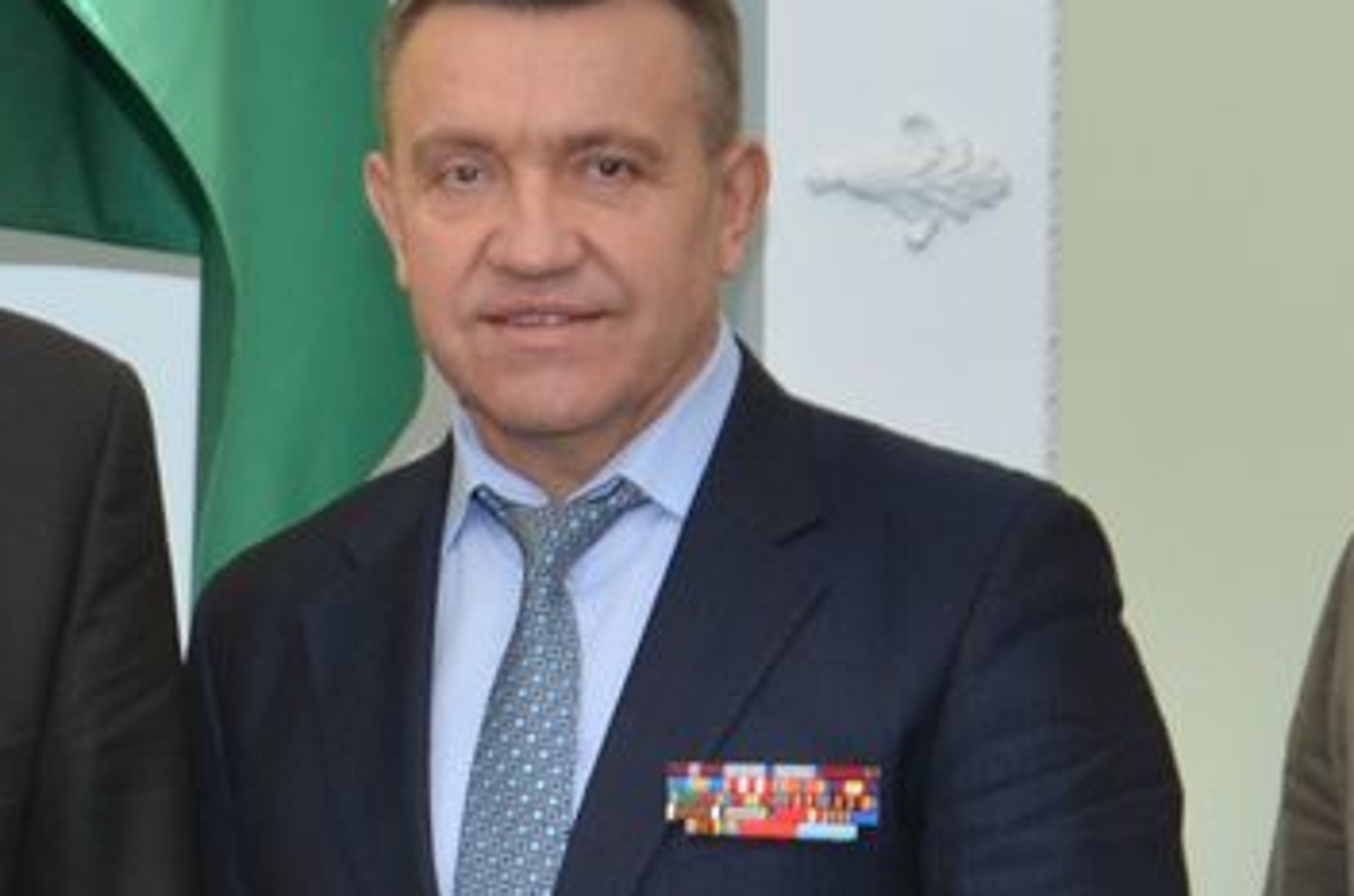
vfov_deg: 7.1
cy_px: 848
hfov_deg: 10.6
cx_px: -246
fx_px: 7168
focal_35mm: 191
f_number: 5
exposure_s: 1/200
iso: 500
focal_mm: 32
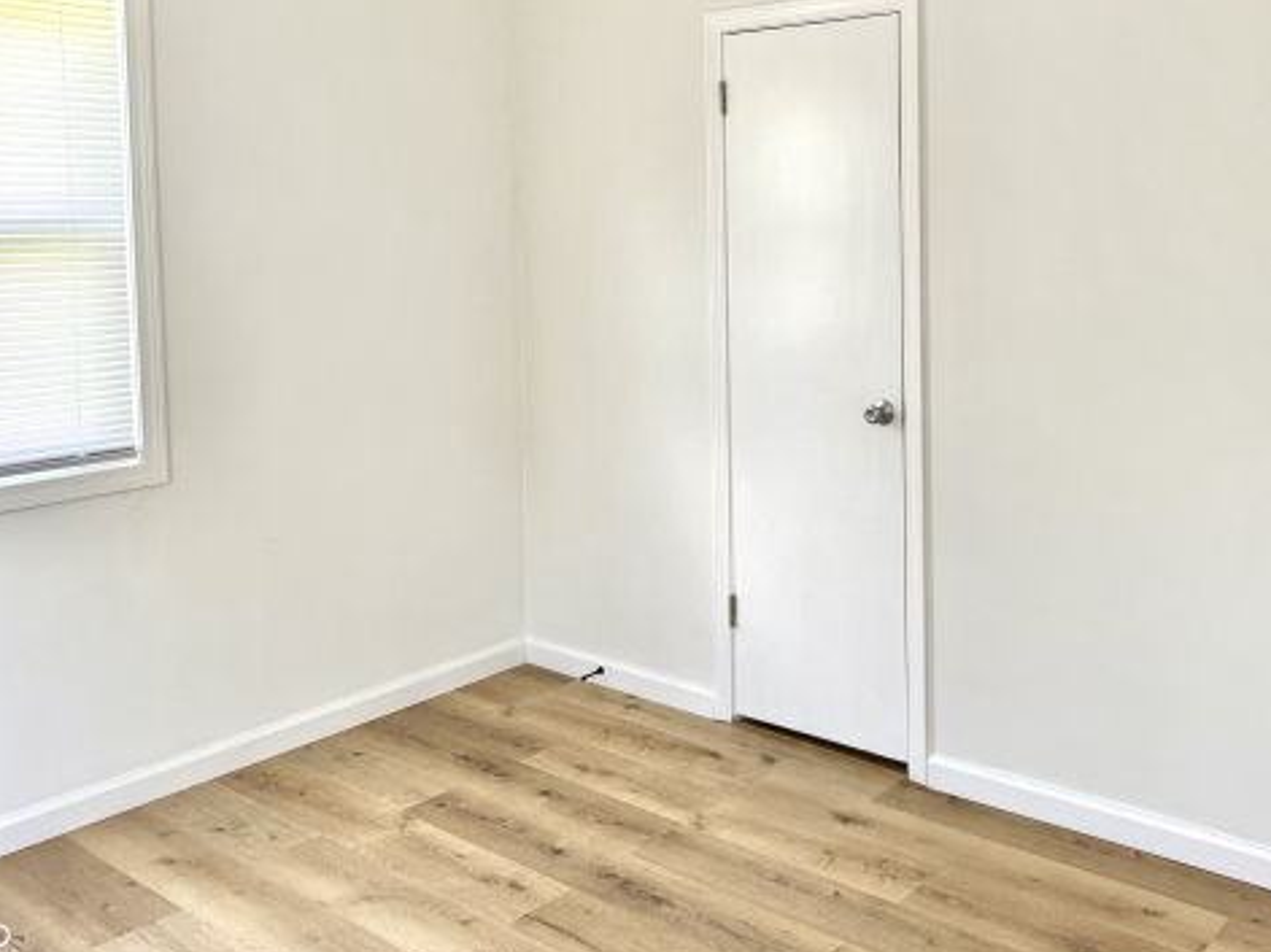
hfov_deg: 53.1
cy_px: 302
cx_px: 832
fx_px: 1248
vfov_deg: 41.1
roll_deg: +0.8
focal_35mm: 34
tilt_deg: -2.9
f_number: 1.78
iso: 125
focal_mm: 6.76
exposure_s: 1/121
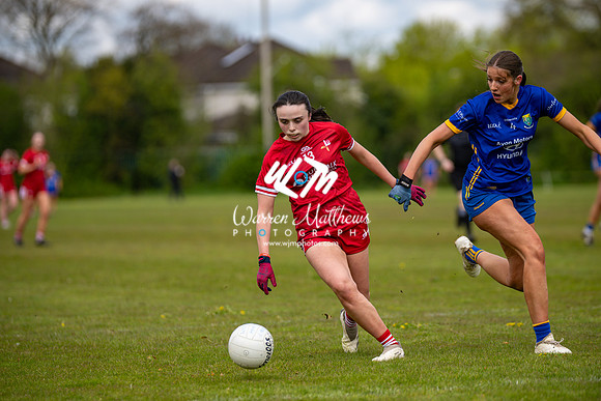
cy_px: 200
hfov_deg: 9.8
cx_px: 300
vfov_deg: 6.5
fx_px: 3506
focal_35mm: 210
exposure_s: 1/2500
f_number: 2.8
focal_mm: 210
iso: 220
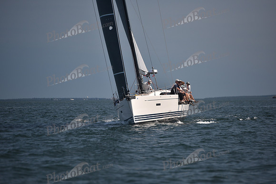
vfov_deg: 6.9
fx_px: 1534
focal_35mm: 200
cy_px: 92
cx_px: 138
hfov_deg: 10.3
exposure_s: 1/2500
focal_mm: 200
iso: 250
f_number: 3.2
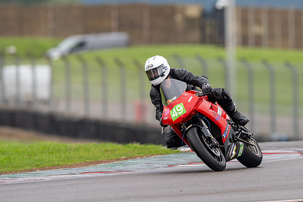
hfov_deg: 2.5
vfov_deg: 1.7
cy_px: 72
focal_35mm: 819
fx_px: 6895
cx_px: 204
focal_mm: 600
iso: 125
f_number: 5.6
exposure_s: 1/400
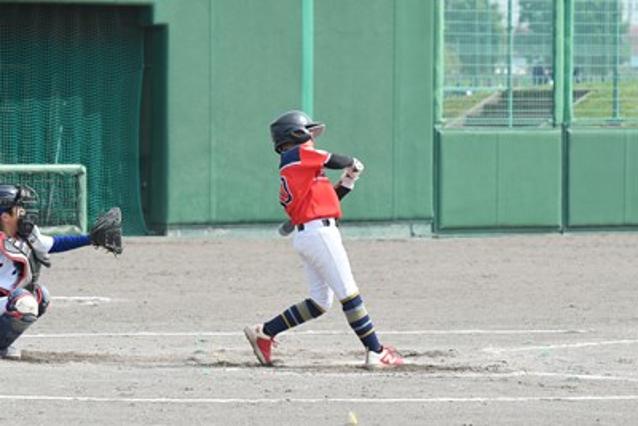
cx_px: 319
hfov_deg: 6.9
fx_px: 5318
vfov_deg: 4.6
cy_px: 213
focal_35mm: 300
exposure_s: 1/2000
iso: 1000
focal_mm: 150
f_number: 8
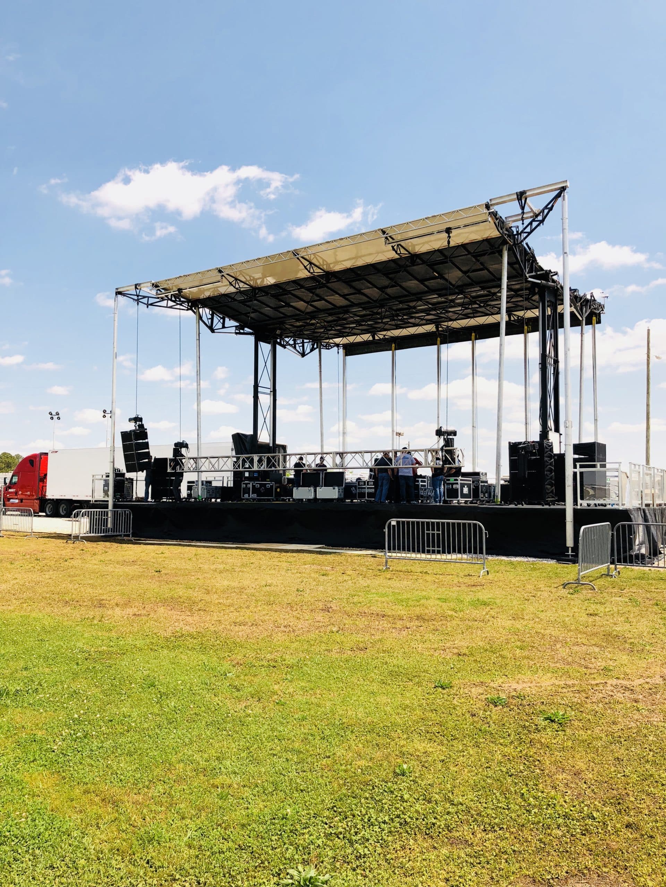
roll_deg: -0.5
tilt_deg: +5.2
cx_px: 333
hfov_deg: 49.7
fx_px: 718
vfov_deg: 63.4
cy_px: 444
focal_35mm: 28
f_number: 1.8
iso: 20
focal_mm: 4
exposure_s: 1/2088
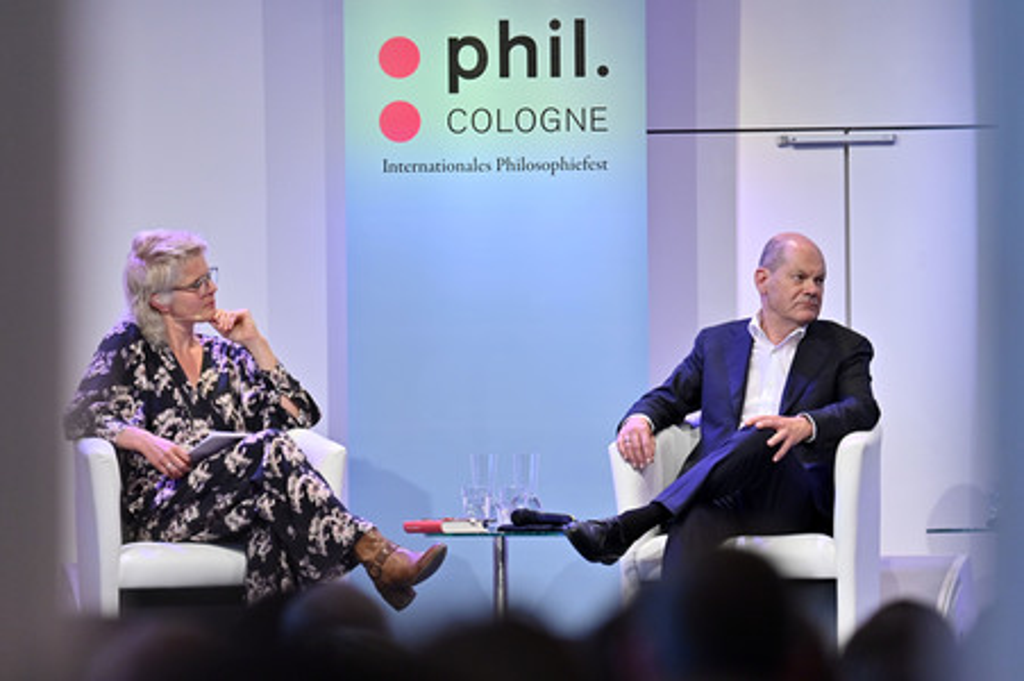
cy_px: 340
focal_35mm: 400
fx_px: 11369
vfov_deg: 3.4
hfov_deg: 5.2
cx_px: 512
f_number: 4.5
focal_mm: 400
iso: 1250
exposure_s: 1/320
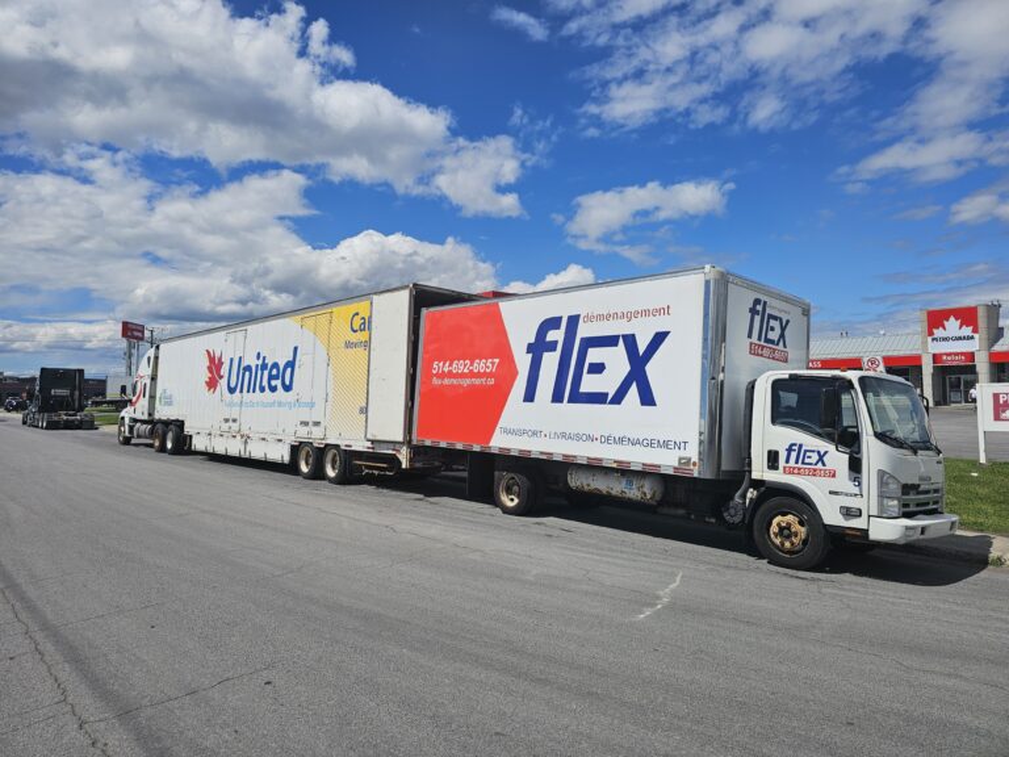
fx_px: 670
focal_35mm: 23
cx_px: 504
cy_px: 378
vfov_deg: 58.9
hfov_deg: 73.9
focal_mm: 6.3
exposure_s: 1/2151
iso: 10
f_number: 1.7
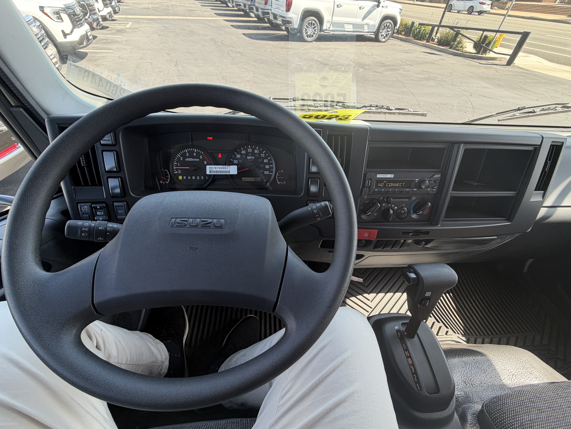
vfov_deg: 81.7
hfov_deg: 98.2
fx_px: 247
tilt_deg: -43.2
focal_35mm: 15
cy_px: 227
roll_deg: -2.4
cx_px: 285
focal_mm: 2.22
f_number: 2.2
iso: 50
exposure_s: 1/121
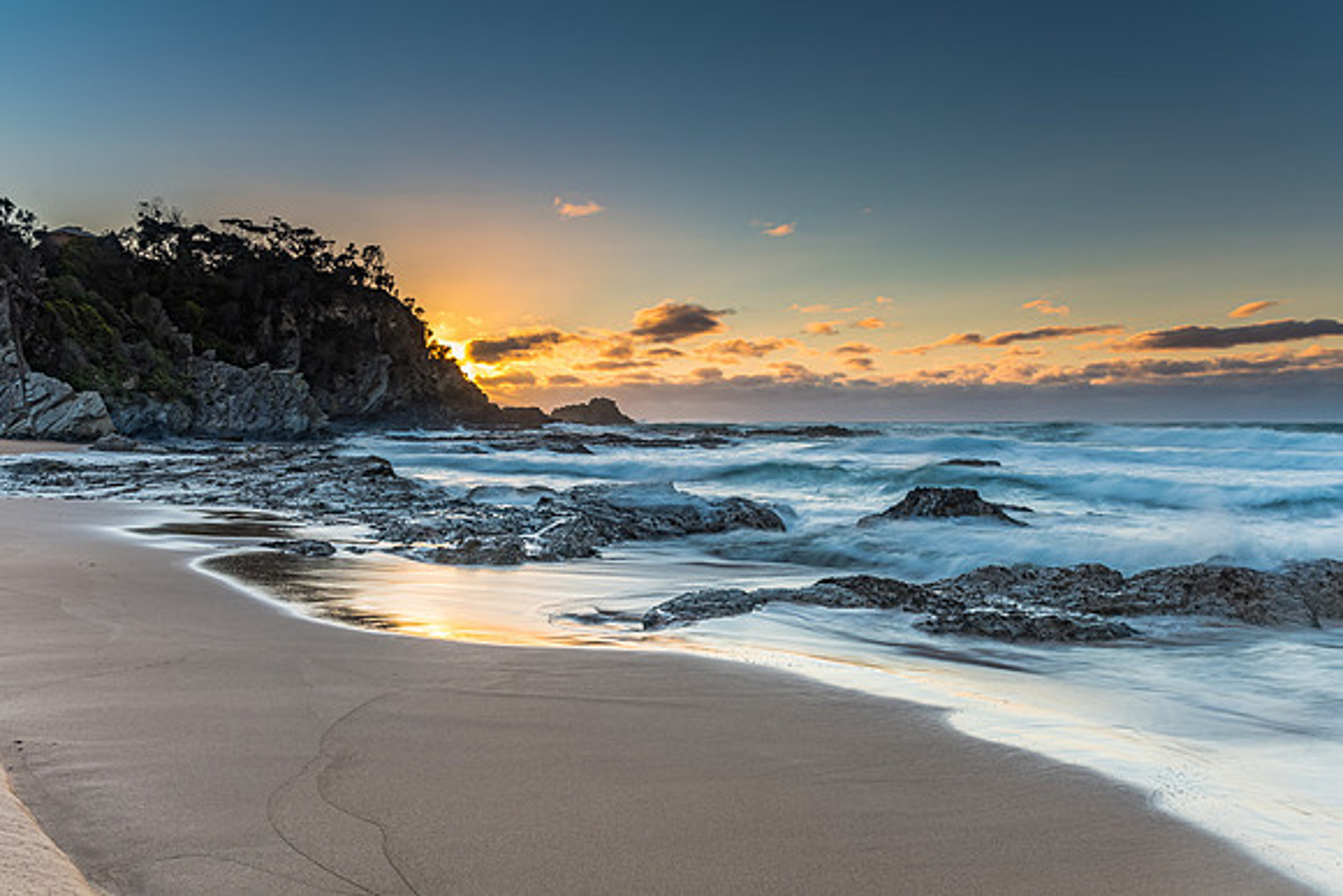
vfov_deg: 43.1
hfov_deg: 61.3
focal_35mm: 30
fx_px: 1134
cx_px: 671
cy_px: 448
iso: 64
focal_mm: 20
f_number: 9
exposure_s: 1/1.67
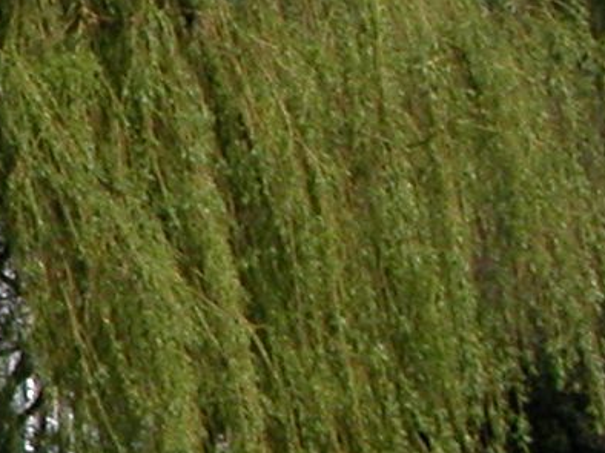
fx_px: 3860
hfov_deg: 8.1
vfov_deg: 6.7
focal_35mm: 221
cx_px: -957
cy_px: 490
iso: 100
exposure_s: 1/277
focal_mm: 8.9
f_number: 7.1
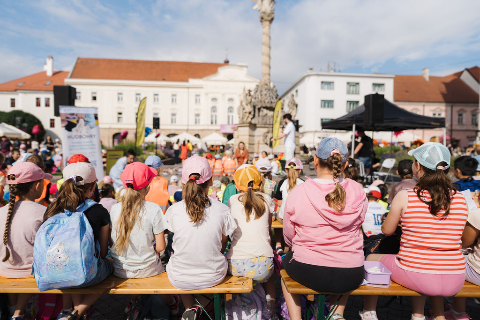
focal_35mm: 24
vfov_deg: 53.1
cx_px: 240
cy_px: 160
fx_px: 320
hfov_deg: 73.7
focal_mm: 24
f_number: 2
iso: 100
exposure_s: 1/8000
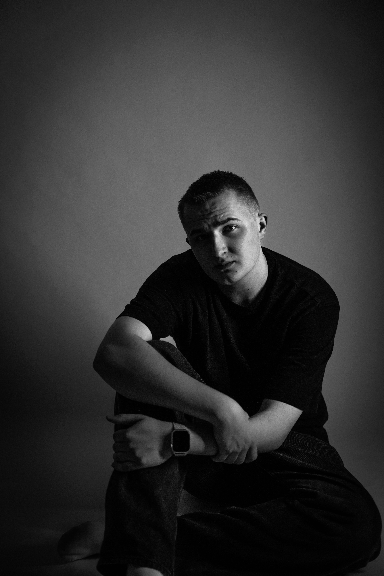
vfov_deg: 40.3
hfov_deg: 27.5
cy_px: 288
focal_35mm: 49
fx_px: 786
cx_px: 192
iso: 800
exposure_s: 1/160
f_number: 2.8
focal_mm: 49.1
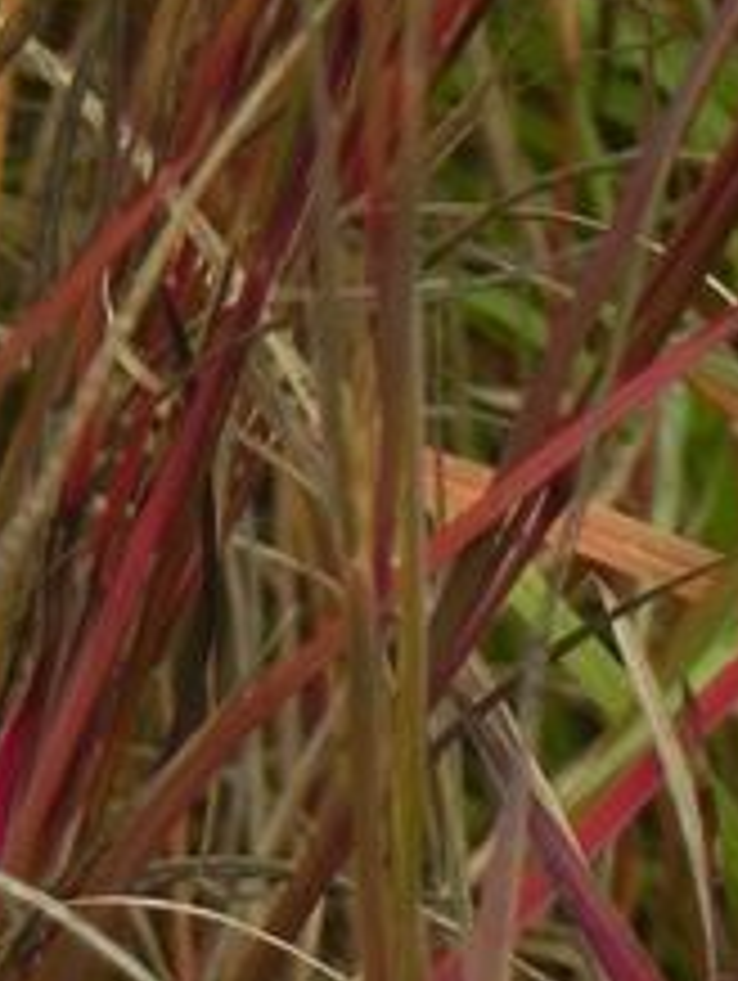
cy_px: 1598
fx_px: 16852
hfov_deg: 2.5
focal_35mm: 594
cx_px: -590
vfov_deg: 3.3
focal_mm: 28.8
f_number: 5
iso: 160
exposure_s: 1/30
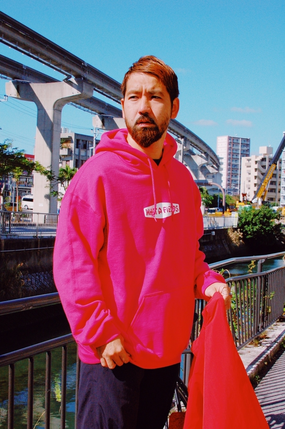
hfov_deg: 25.7
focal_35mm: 52
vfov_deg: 37.9
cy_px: 214
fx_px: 624
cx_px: 142
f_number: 14
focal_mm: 35
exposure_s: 1/800
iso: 800
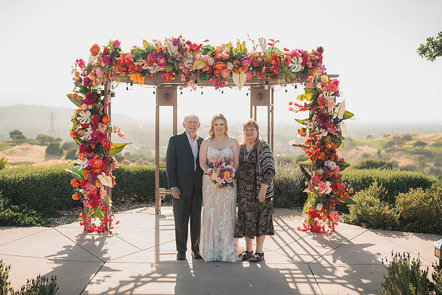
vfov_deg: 27.0
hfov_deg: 39.6
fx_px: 614
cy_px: 148
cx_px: 221
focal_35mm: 50
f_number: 2
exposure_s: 1/1000
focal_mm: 50
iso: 50
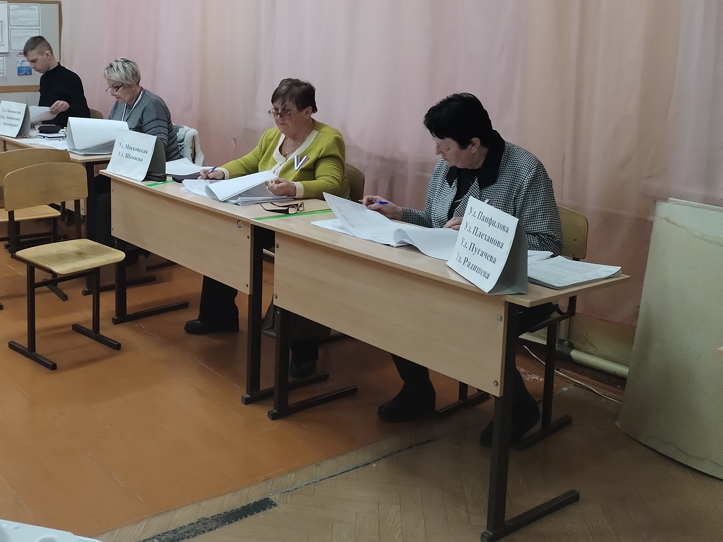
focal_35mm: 47
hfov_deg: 39.6
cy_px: 144
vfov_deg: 30.4
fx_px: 982
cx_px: 205
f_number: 1.8
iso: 664
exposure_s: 1/33.3
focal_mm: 4.75
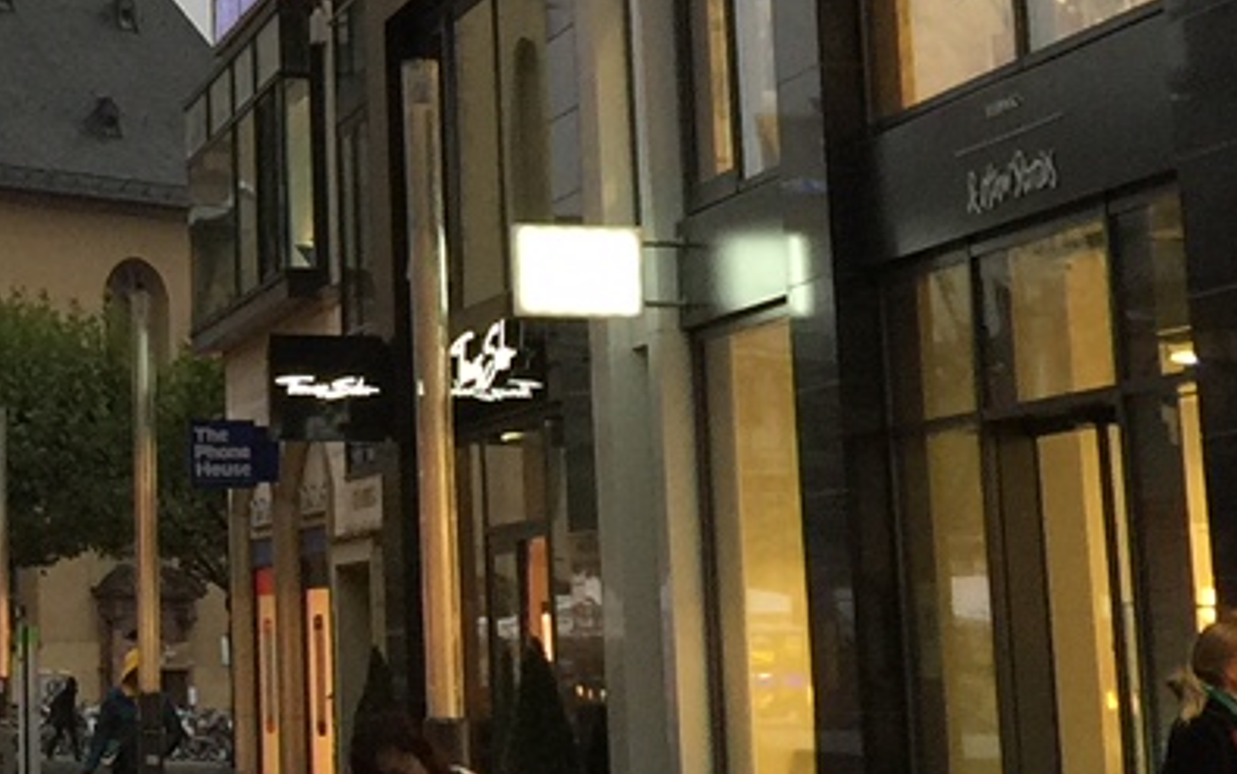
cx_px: -451
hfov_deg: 15.5
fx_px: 4282
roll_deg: -1.8
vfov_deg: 10.0
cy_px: -423
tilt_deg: +14.8
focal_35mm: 127
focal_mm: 4.15
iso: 32
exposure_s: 1/33
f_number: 2.2
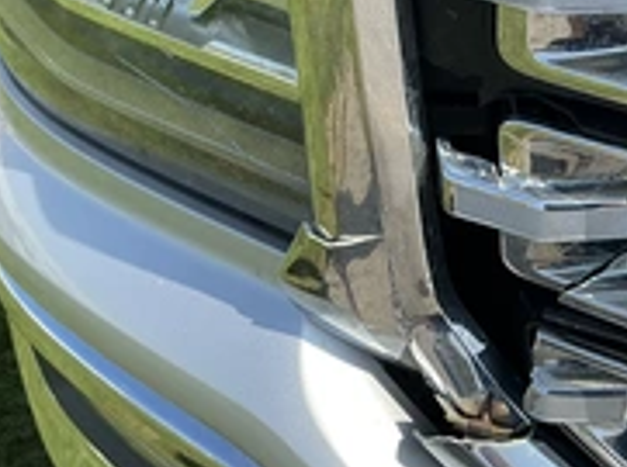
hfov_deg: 30.6
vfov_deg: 23.6
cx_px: 492
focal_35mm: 62
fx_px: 1121
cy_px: 201
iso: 25
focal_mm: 3
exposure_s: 1/1144
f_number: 1.8
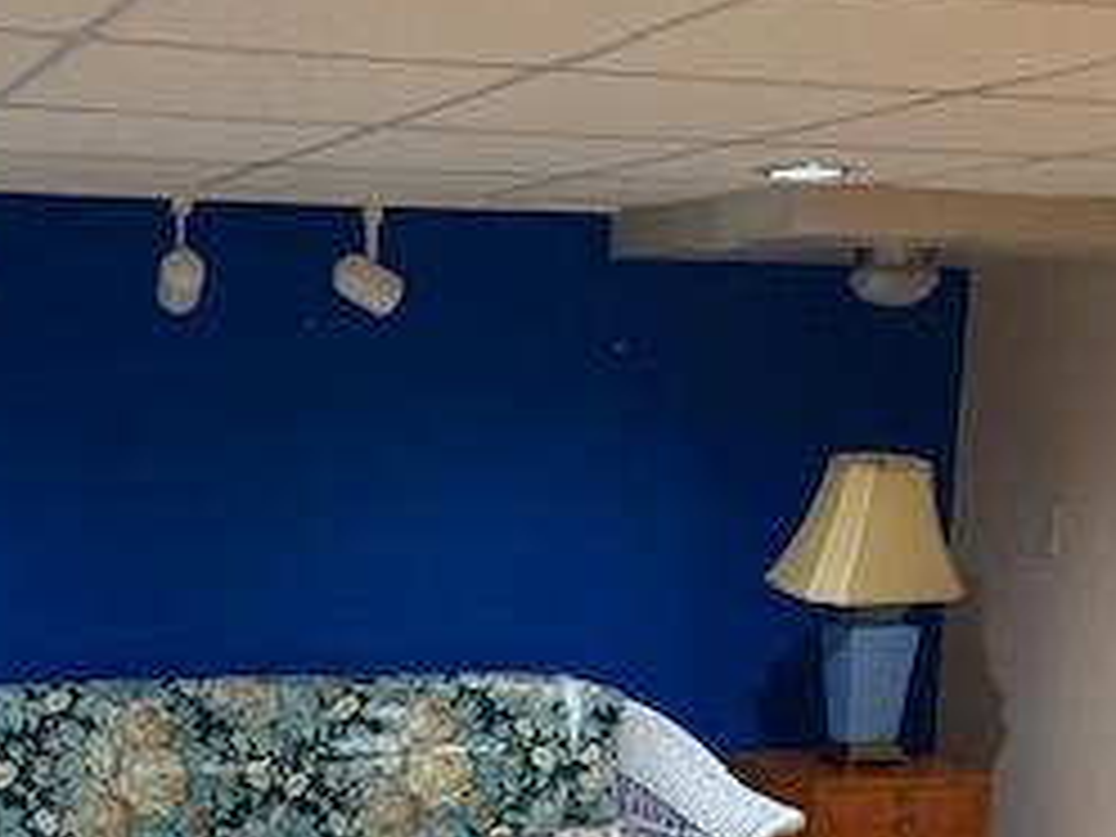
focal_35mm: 67
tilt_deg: -8.8
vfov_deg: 21.4
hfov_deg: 28.4
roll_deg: -1.8
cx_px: 225
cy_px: 770
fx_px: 2160
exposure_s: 1/40
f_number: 1.8
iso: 400
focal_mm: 4.25
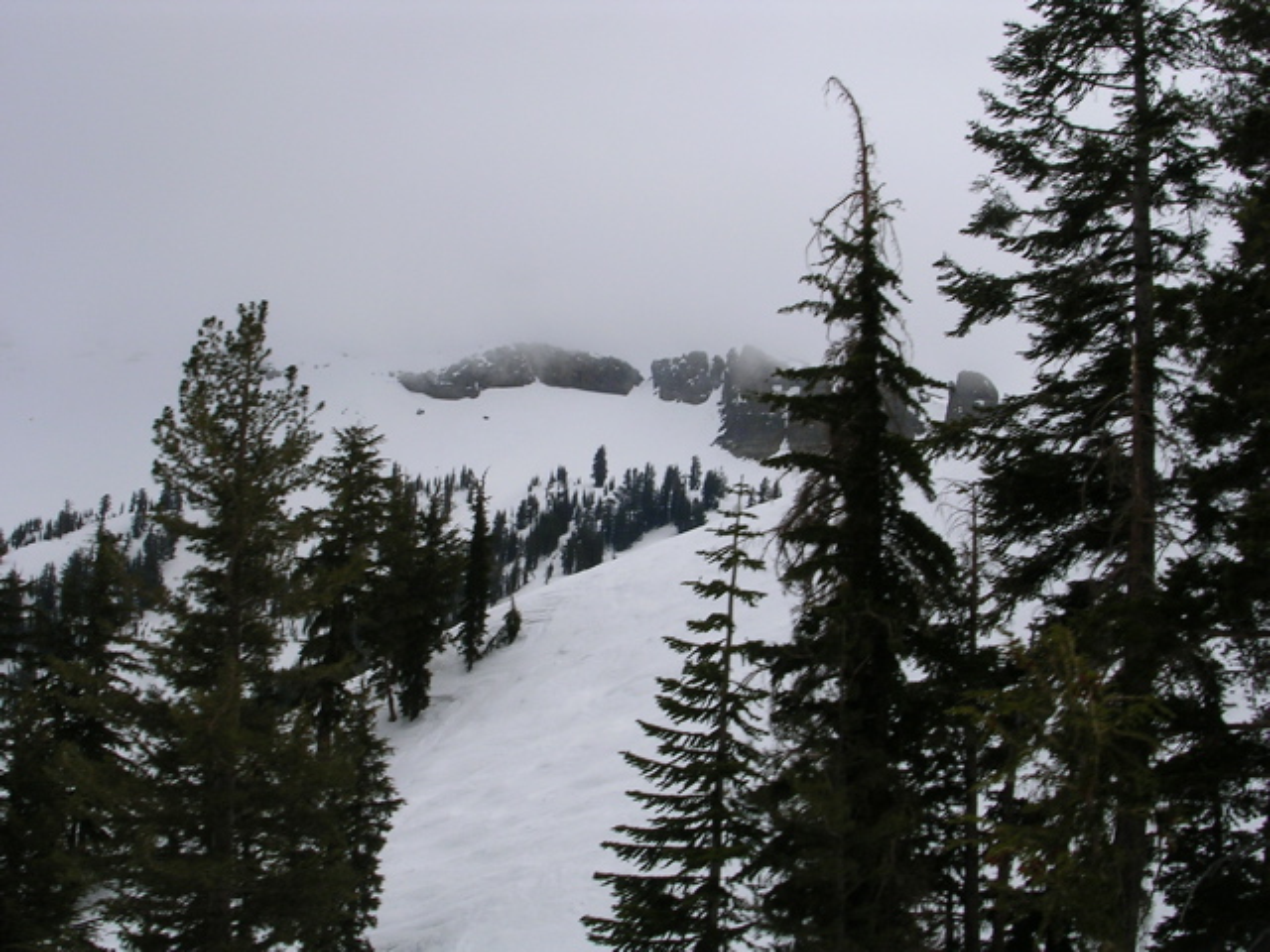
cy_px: 476
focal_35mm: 56
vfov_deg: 26.1
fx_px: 2055
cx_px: 635
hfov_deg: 34.3
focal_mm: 8.5
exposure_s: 1/304
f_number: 6.6
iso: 50
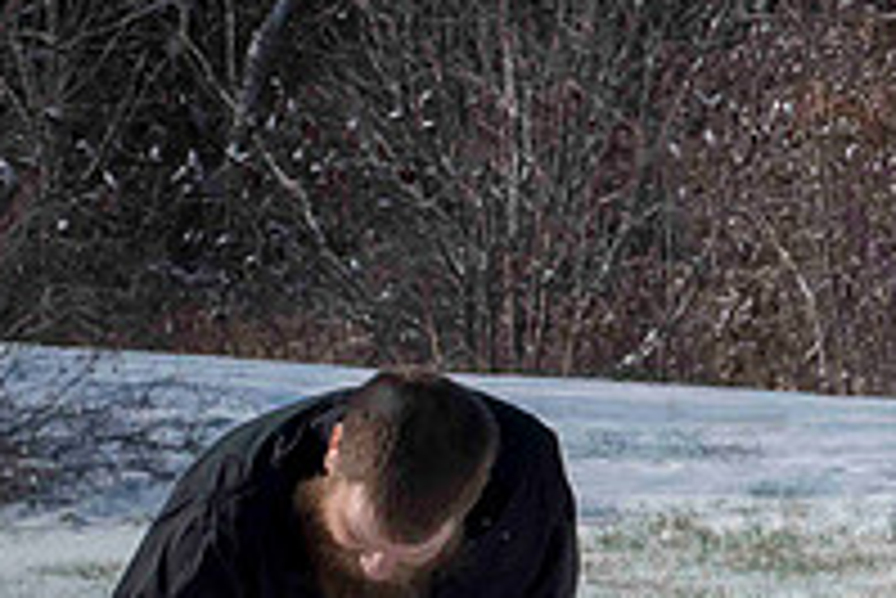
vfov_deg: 4.5
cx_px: 1370
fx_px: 7621
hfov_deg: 6.6
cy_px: 523
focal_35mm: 306
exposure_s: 1/1000
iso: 640
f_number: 16
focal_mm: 80
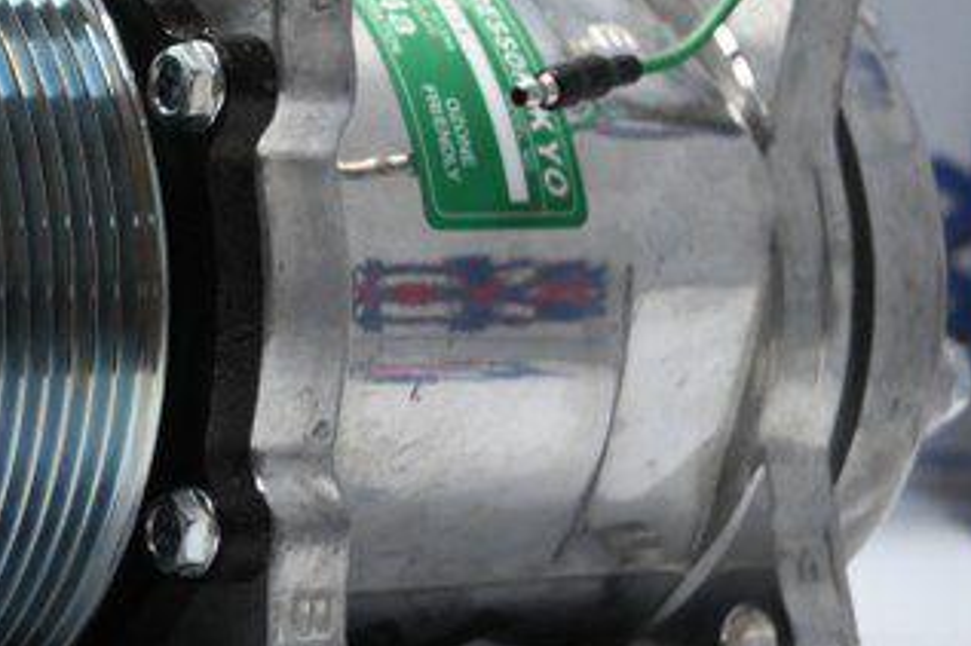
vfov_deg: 9.6
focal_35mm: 142
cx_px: 211
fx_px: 3828
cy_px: 236
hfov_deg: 14.4
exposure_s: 1/80
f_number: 6.3
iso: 1800
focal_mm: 50
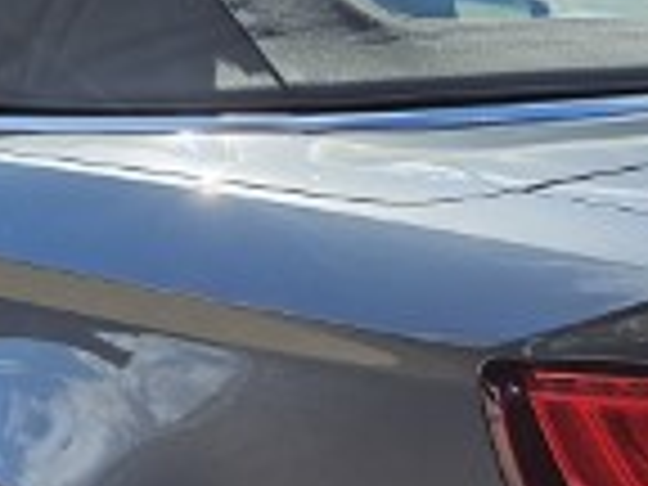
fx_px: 1909
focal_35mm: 102
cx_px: 320
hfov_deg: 19.3
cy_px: 594
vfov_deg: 14.0
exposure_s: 1/1225
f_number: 1.7
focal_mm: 6.3
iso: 20
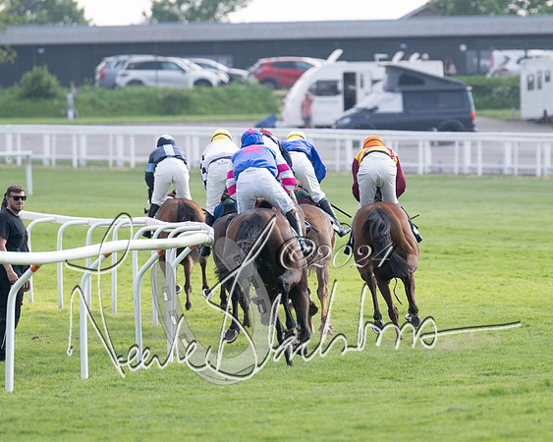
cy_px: 222
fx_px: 8100
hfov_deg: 3.9
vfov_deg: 3.1
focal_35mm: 495
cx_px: 294
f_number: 4
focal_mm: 280
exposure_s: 1/1250
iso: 400
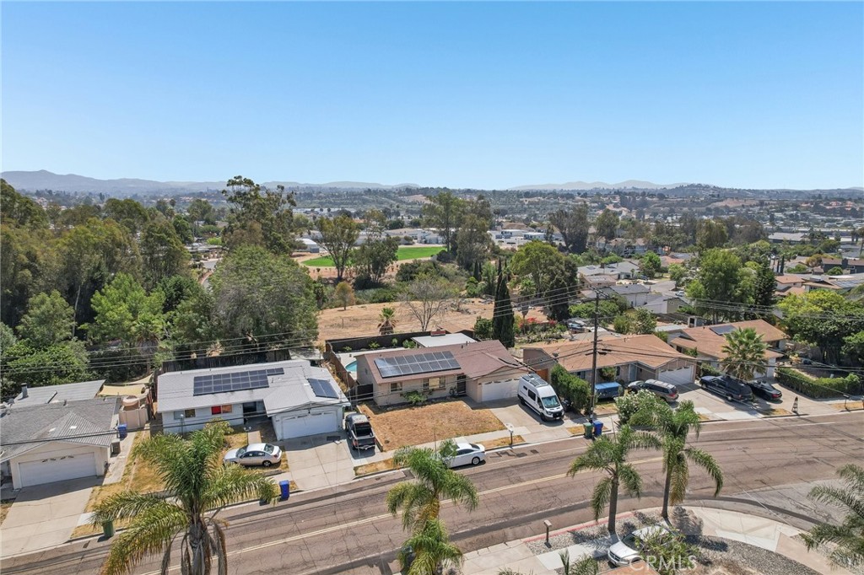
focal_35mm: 22
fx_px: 528
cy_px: 288
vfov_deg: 57.2
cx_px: 432
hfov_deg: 78.6
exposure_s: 1/730
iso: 110
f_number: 2.8
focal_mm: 8.4
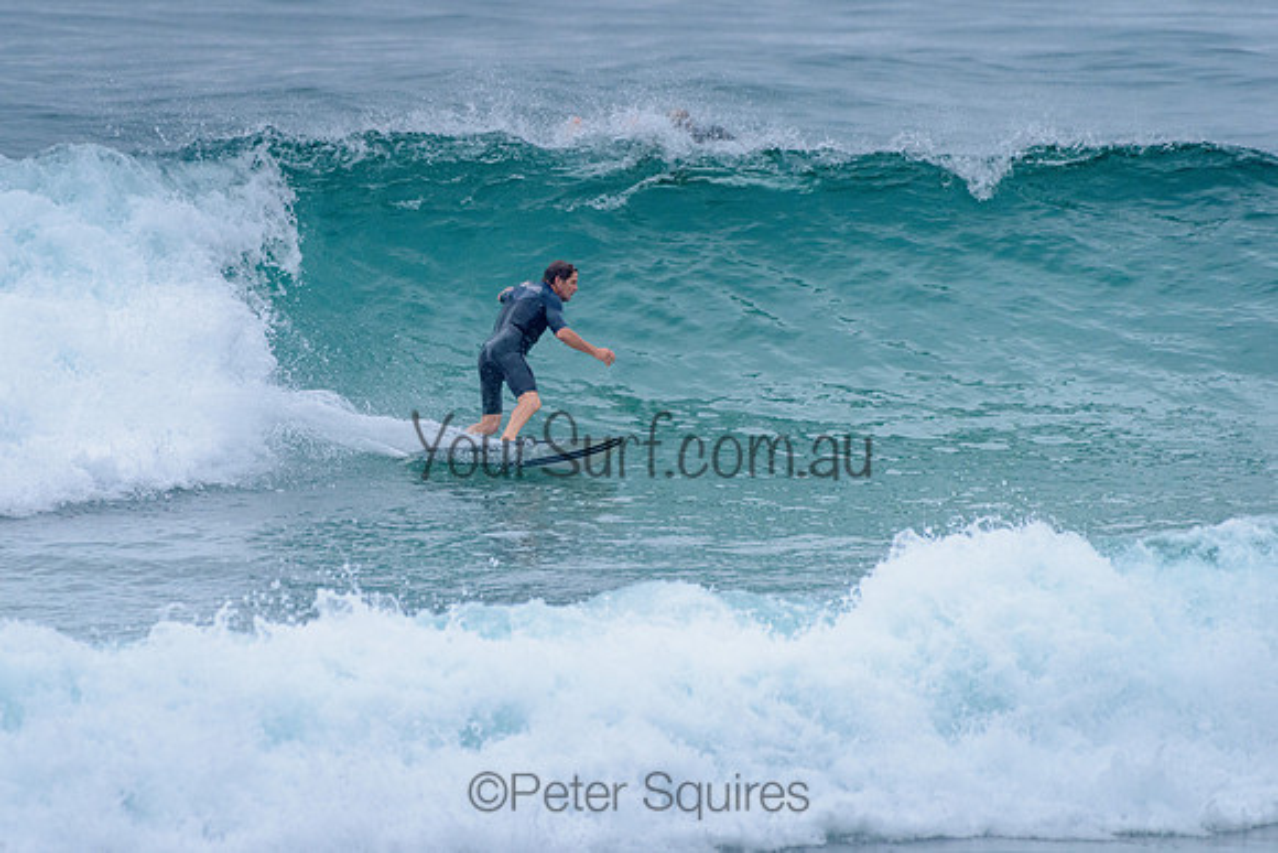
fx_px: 21760
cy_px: 370
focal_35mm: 613
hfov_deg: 3.4
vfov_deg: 2.2
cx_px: 501
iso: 1400
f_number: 5.6
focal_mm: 500
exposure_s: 1/2000
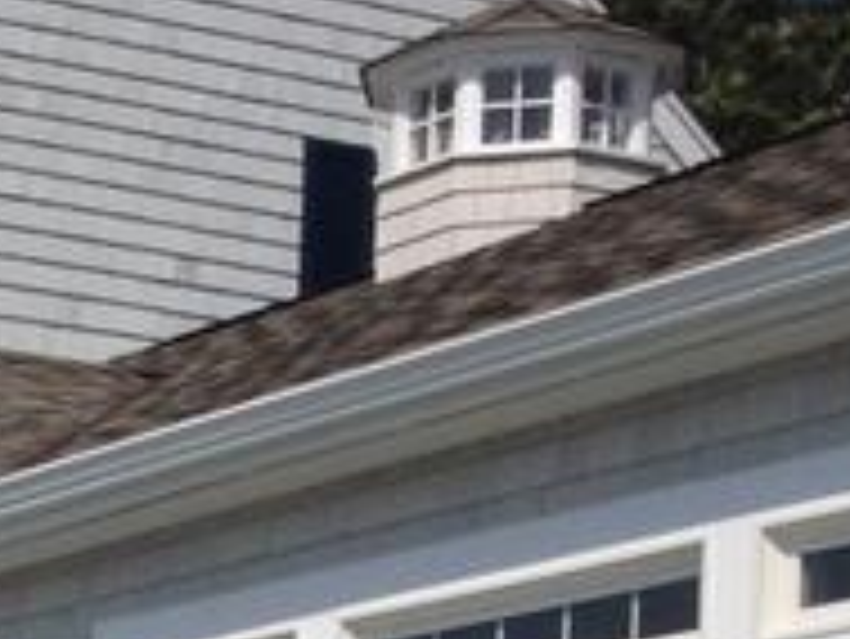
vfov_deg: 7.7
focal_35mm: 185
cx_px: -1241
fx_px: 4546
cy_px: 1310
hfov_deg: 9.4
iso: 64
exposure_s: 1/3460
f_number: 2.4
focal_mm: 4.28
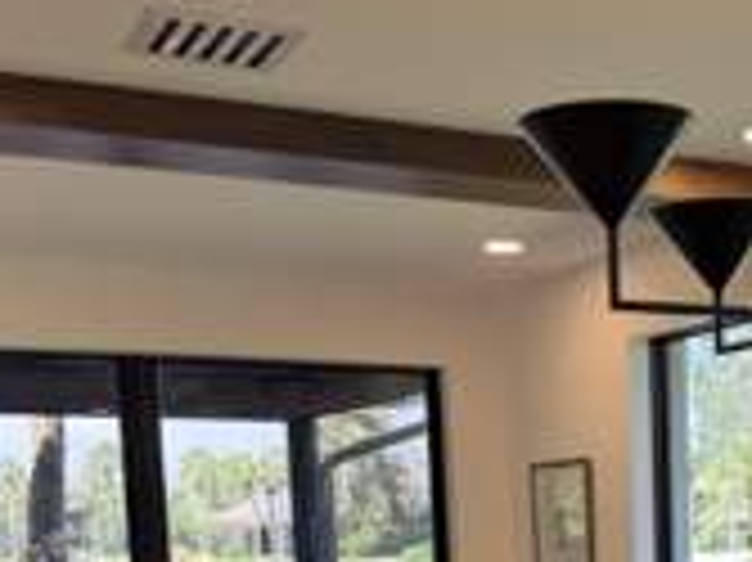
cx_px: 684
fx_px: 1498
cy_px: 695
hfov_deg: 27.1
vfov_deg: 19.8
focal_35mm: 69
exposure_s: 1/209
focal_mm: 6.76
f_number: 1.78
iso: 80
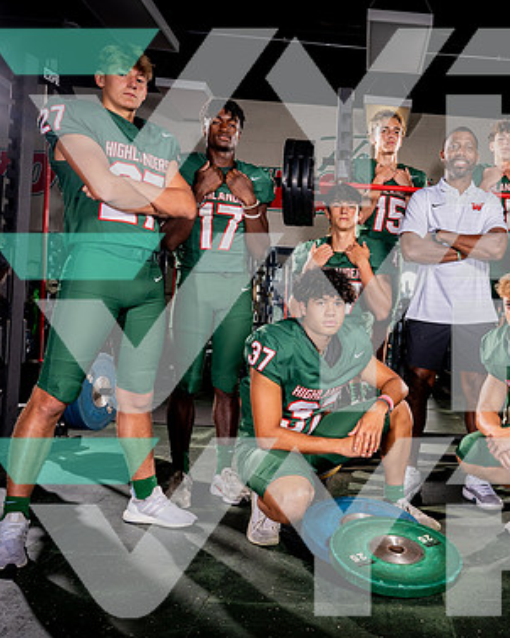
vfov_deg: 50.3
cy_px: 323
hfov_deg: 39.3
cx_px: 419
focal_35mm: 36
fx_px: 680
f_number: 5.6
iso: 200
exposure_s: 1/250
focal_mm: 25
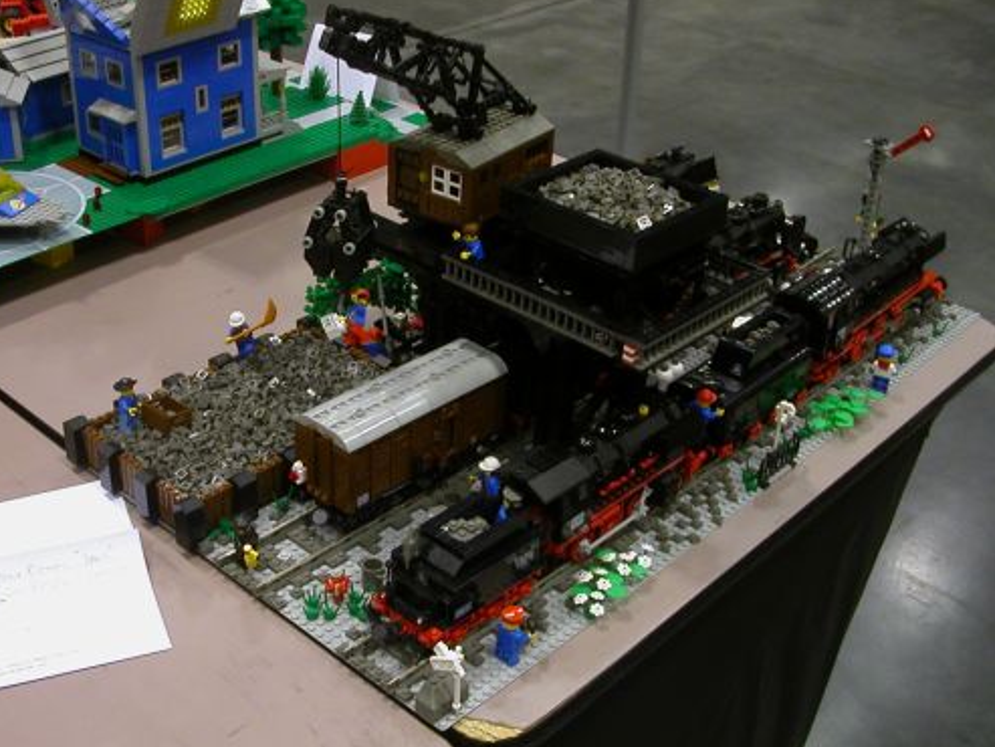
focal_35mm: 45
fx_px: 1294
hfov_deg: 41.9
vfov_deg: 32.1
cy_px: 442
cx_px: 394
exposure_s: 1/15.2
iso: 100
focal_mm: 5.6
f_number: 2.7
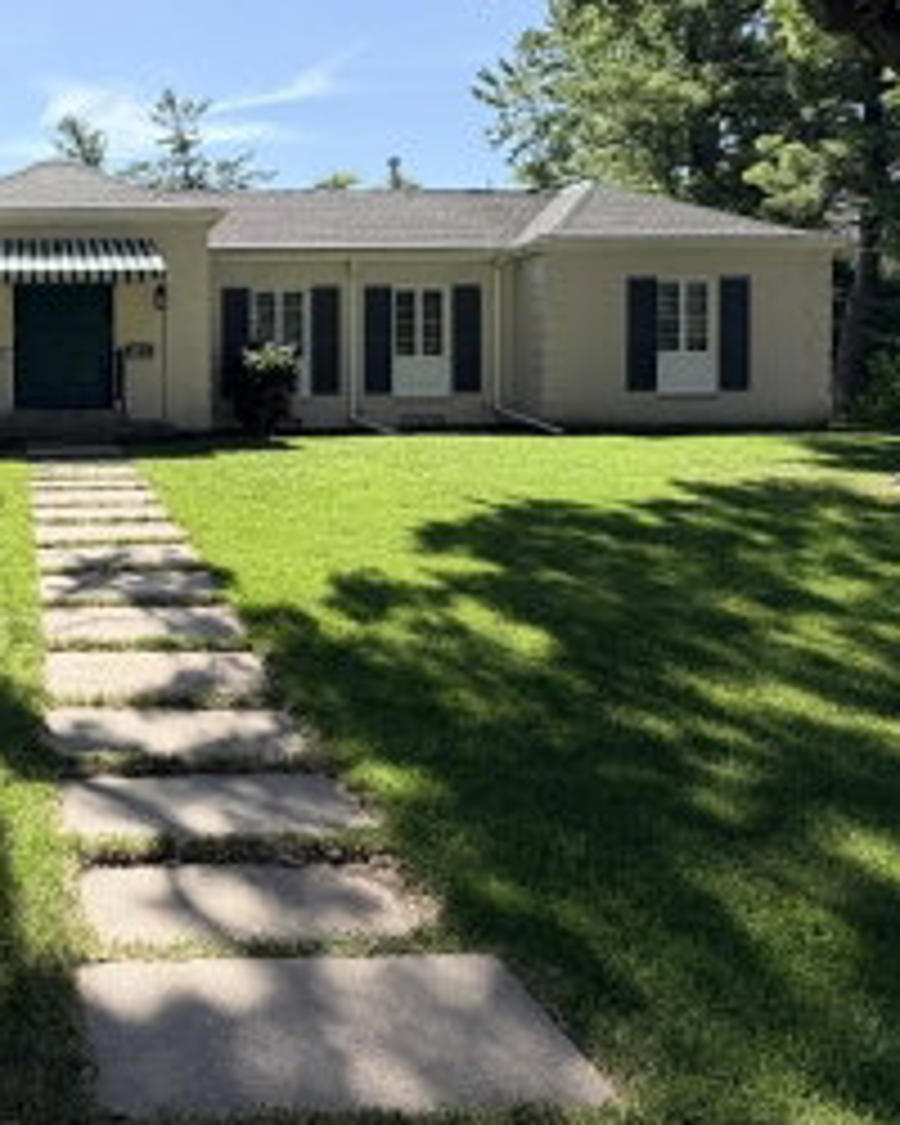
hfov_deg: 45.8
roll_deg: +0.2
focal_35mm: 28
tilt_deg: -0.6
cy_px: 418
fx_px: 932
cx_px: 63
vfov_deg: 61.3
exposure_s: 1/770
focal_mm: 2.22
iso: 40
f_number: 2.2
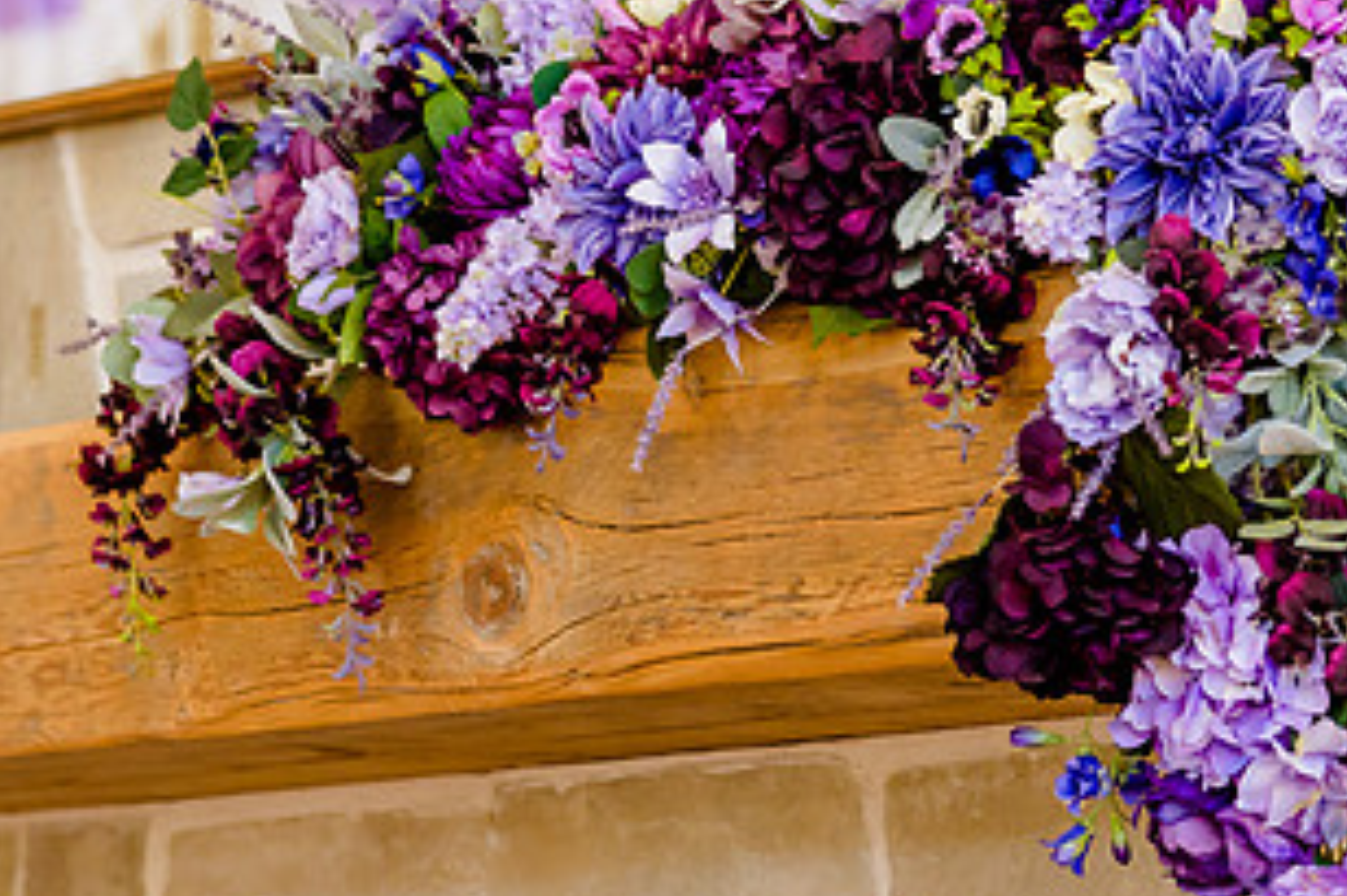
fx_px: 8414
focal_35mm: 225
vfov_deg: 6.1
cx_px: 797
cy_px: 306
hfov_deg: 9.2
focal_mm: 100
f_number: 4
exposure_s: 1/250
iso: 1600
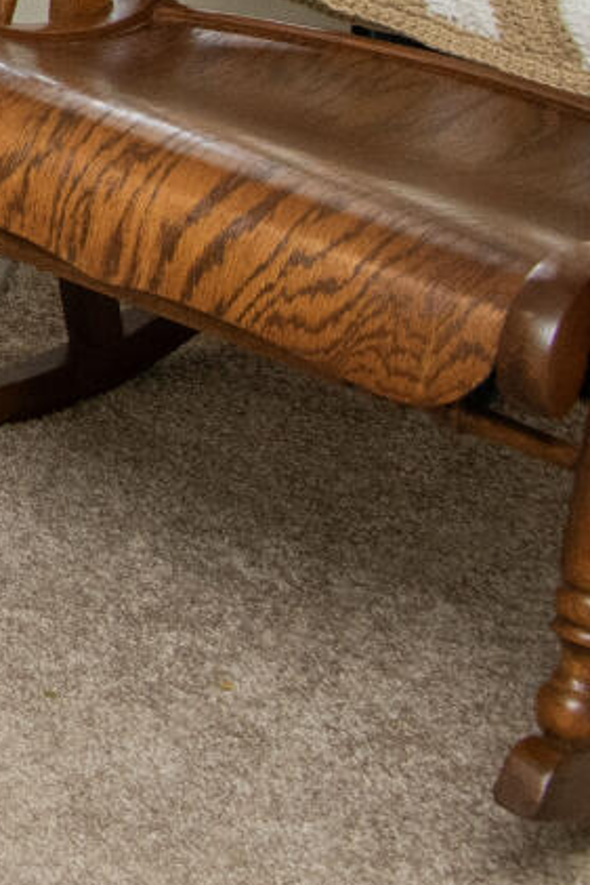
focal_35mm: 114
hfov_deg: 7.5
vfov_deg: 14.6
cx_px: -1904
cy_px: -933
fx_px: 2800
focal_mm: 16
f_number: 10
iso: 400
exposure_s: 1/60
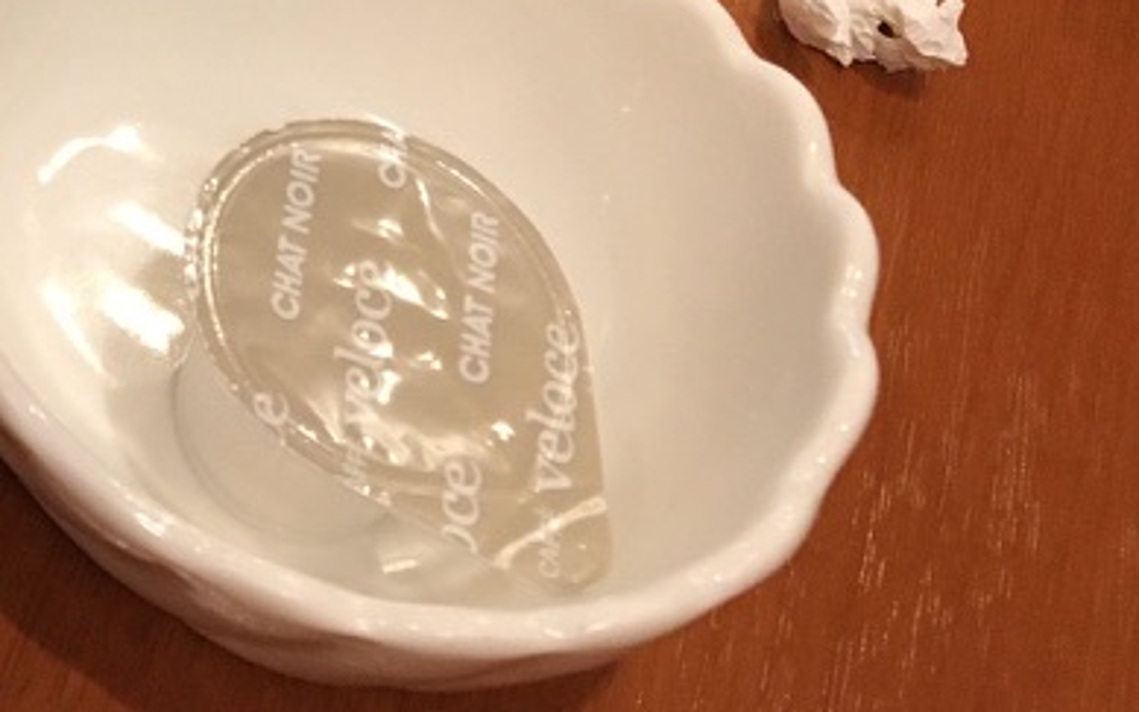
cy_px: -363
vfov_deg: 14.9
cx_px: -187
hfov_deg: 23.6
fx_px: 2514
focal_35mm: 81
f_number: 2.2
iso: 125
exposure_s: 1/30
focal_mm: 4.15
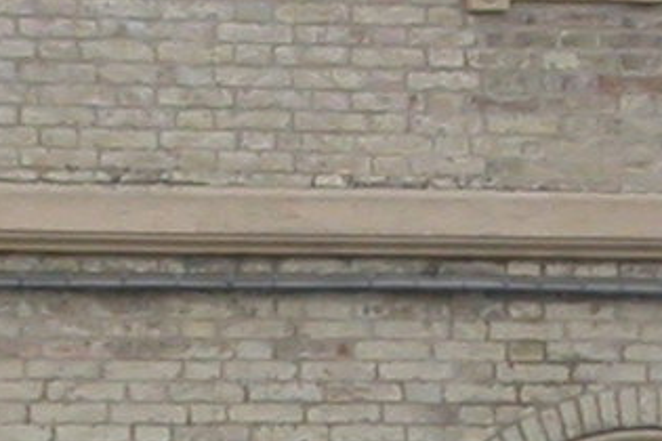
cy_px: 286
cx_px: 395
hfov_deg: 4.4
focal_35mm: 472
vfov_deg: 2.9
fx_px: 8679
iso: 100
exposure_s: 1/197
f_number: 5.1
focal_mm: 13.1
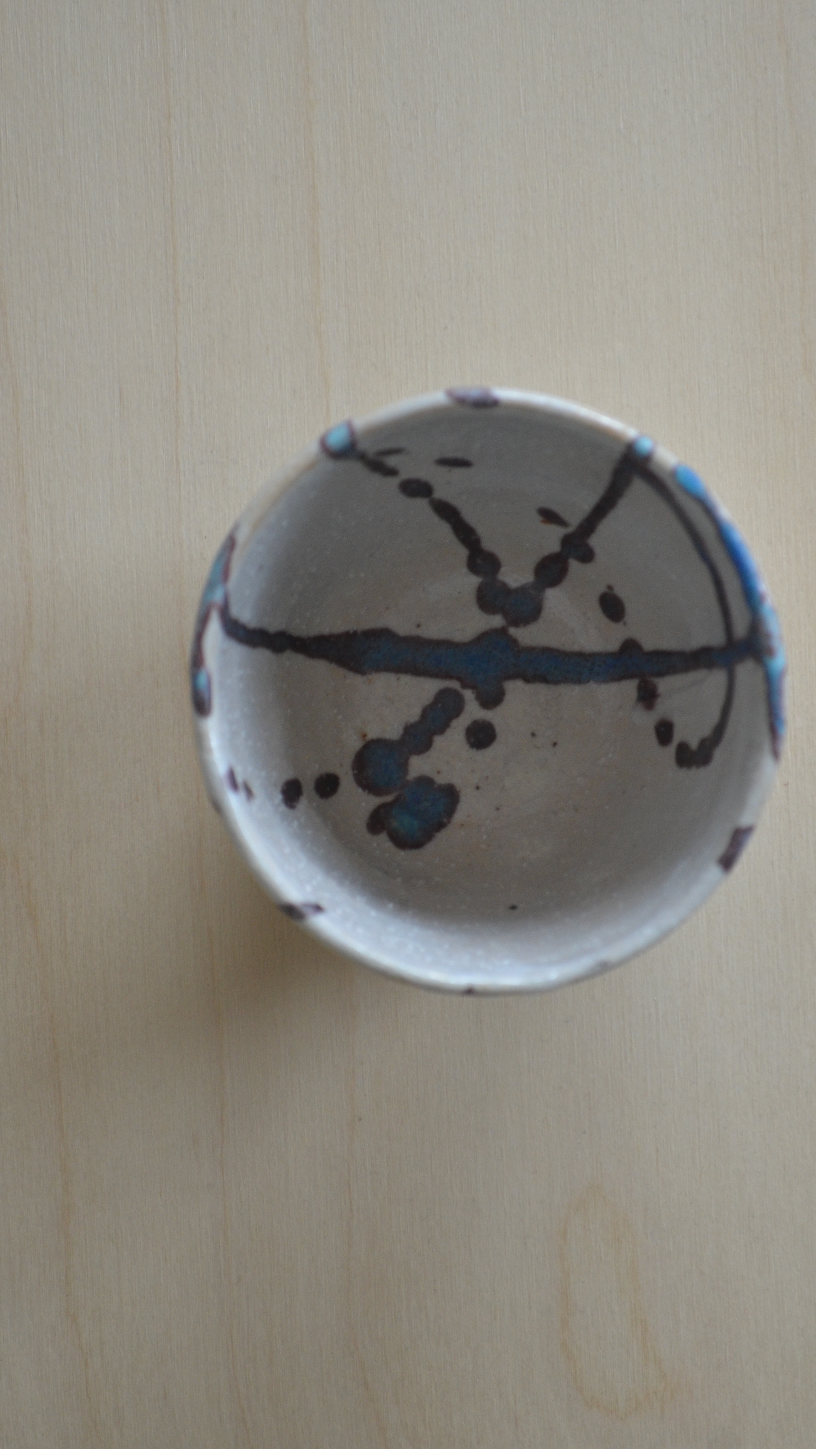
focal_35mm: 93
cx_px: 499
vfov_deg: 22.9
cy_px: 689
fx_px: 3576
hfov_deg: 13.0
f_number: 5.3
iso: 720
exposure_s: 1/60
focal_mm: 48
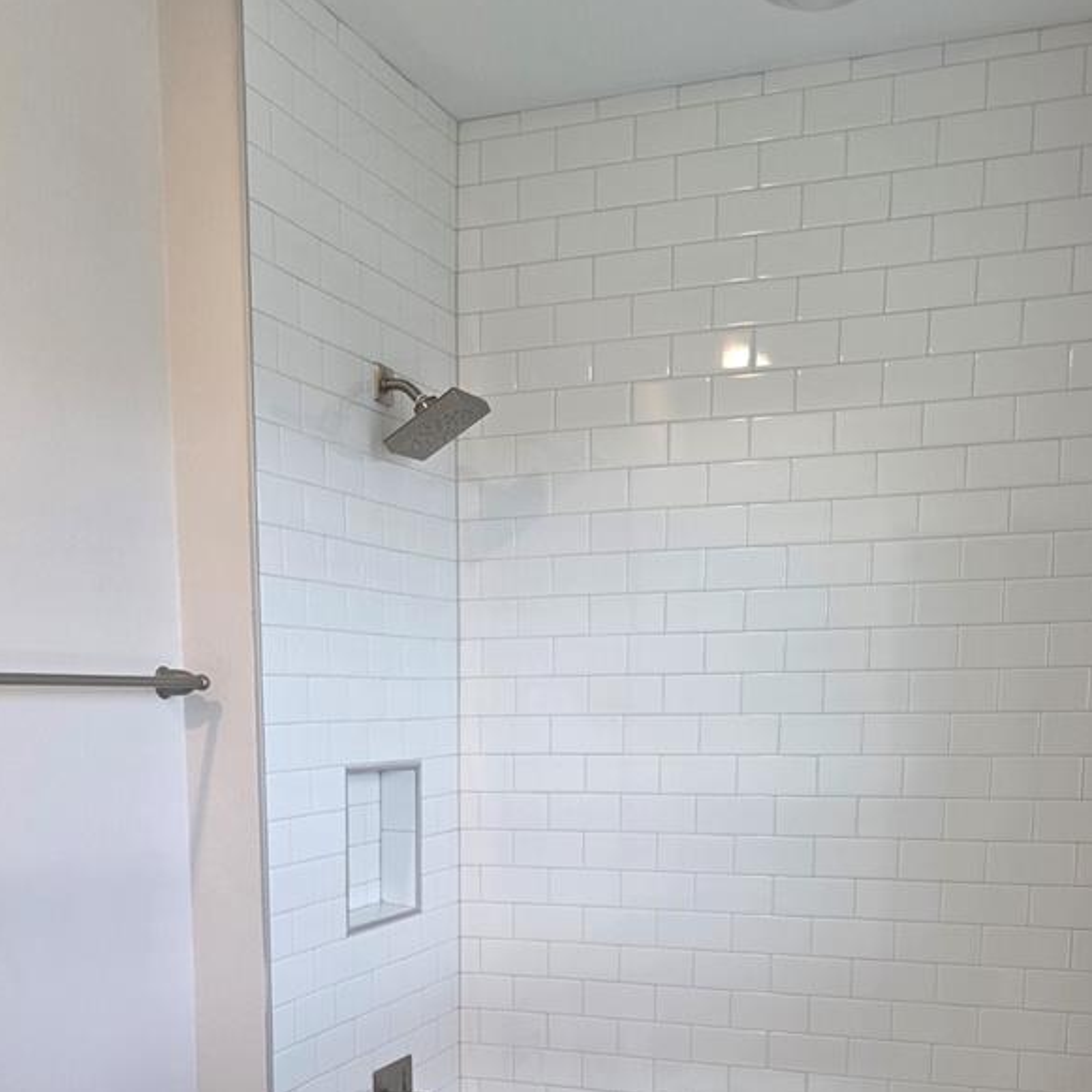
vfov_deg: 37.9
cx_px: 476
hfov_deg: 40.0
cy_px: 938
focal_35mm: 42
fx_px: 1499
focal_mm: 6.3
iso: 160
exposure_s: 1/120
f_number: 1.7
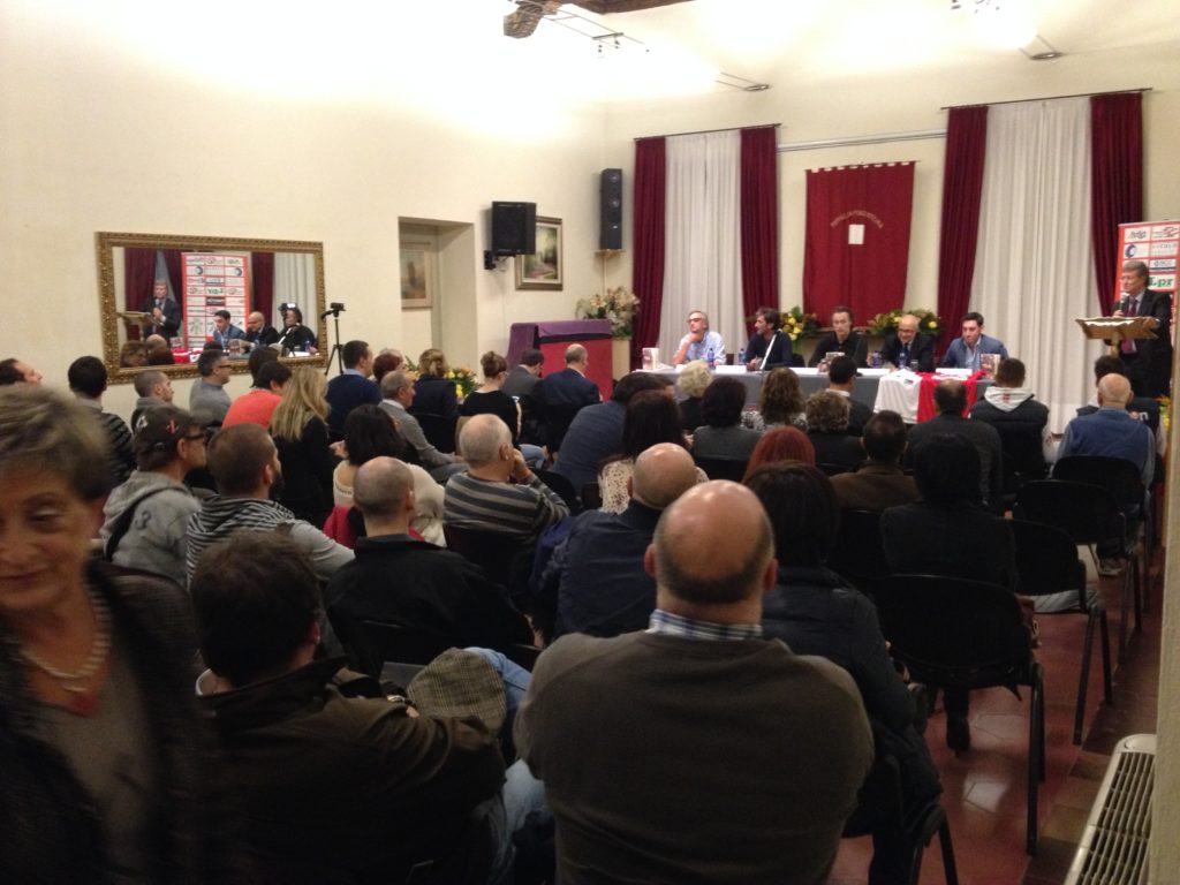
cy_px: 442
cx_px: 590
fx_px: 1193
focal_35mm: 35
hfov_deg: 52.6
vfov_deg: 40.7
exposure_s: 1/17
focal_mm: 4.28
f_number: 2.4
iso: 400
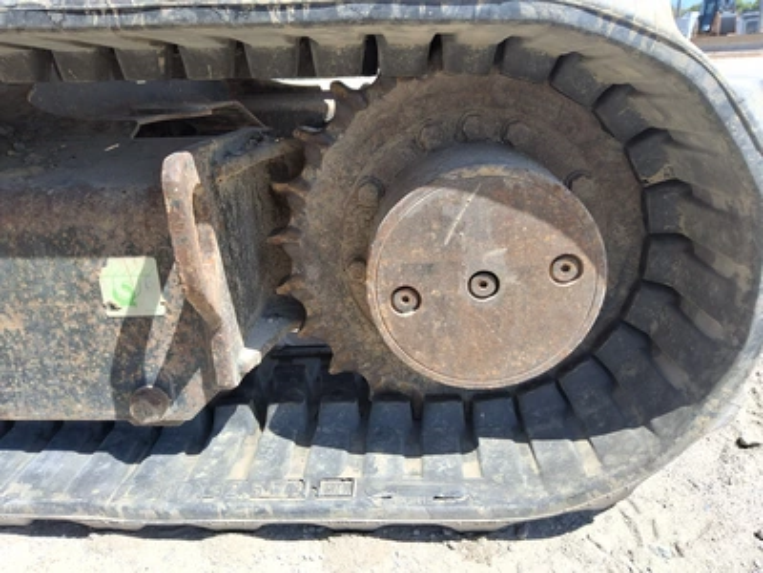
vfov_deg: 54.9
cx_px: 382
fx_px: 551
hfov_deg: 69.4
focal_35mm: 25
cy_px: 286
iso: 50
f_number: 2
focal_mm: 3.08
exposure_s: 1/784
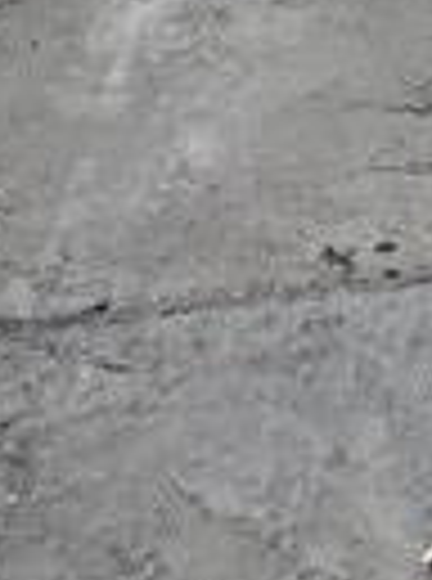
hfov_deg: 6.3
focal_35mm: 207
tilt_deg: -11.3
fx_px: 3462
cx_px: 1485
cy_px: -1362
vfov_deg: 7.8
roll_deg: -2.1
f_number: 1.8
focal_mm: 4.25
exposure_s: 1/1093
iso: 32
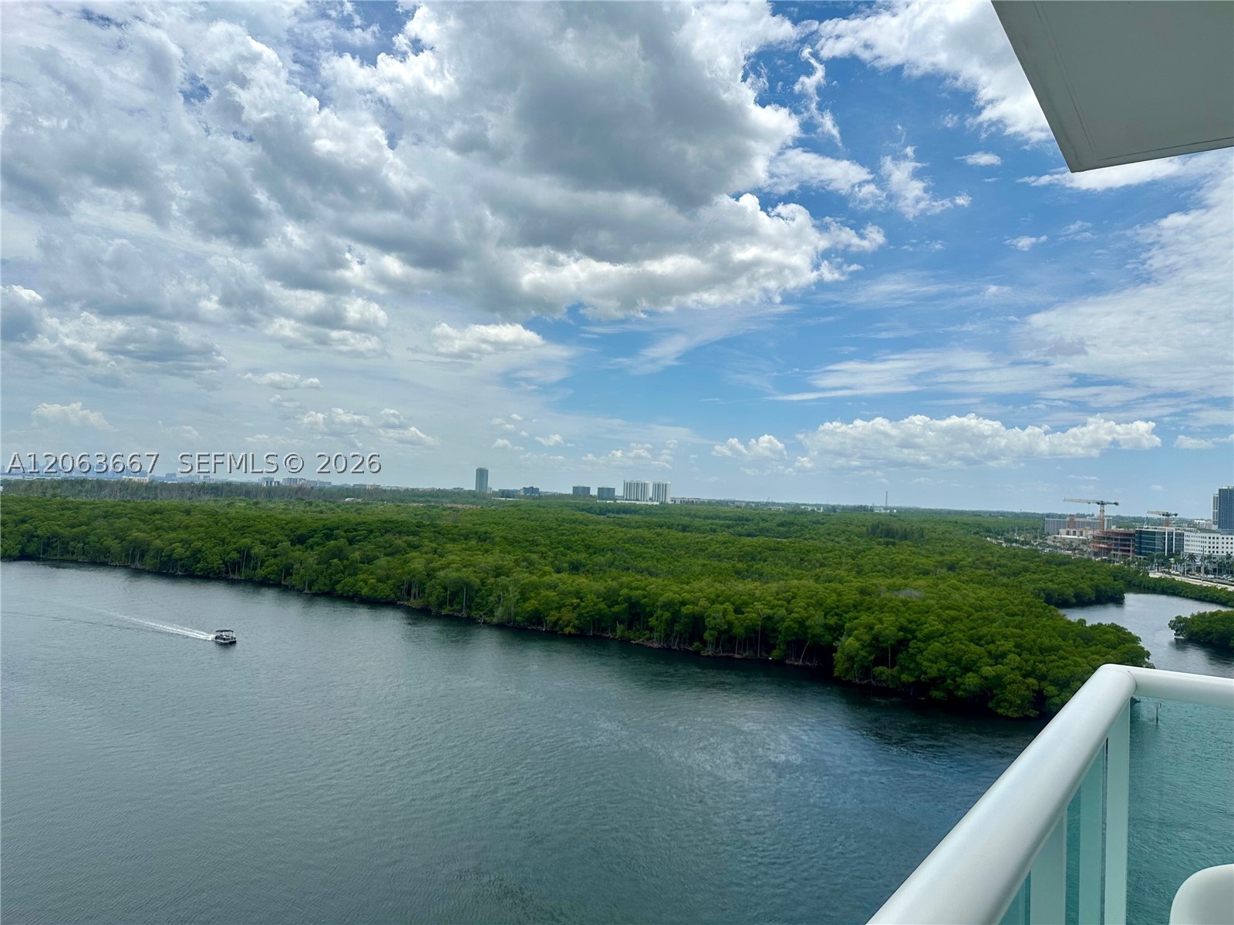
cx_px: 617
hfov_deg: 71.6
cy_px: 462
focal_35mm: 24
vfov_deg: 56.8
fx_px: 856
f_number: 1.78
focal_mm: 6.86
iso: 80
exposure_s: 1/7042
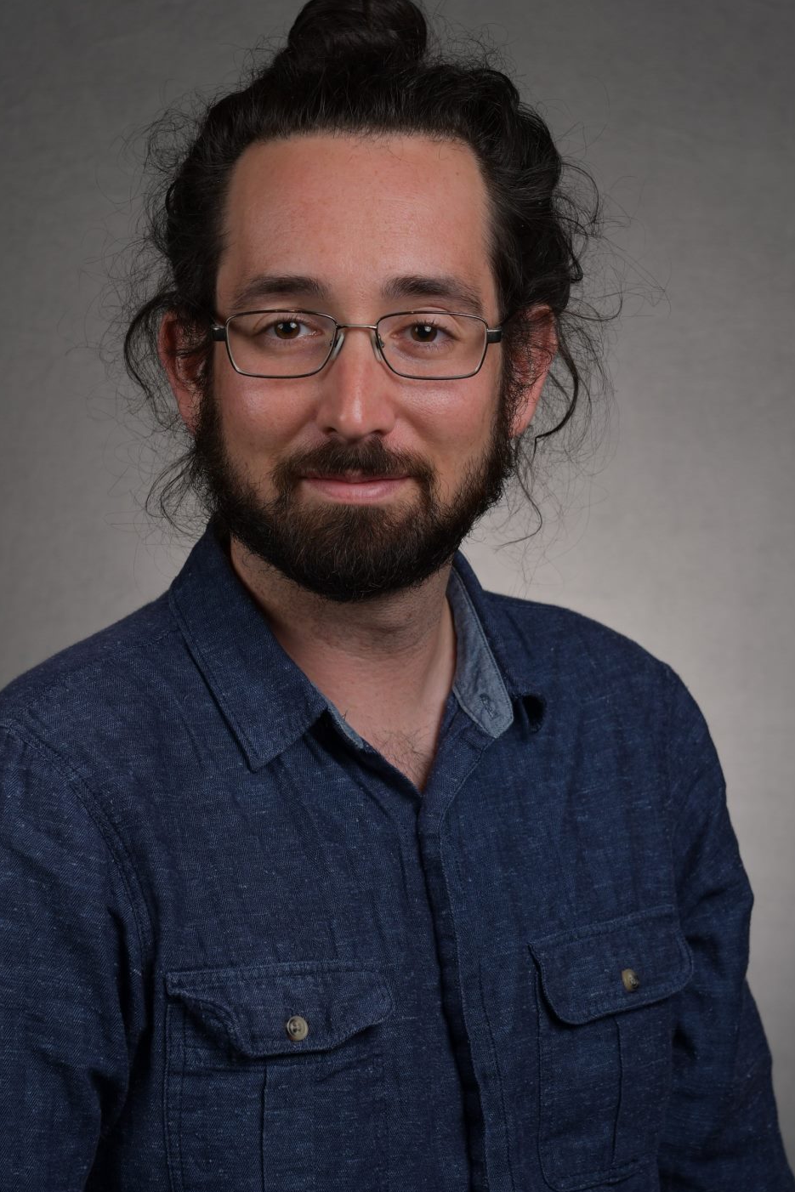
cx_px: 383
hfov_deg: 13.2
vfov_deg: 19.6
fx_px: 3444
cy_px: 559
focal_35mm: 104
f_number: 6.3
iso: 100
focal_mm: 60
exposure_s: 1/160
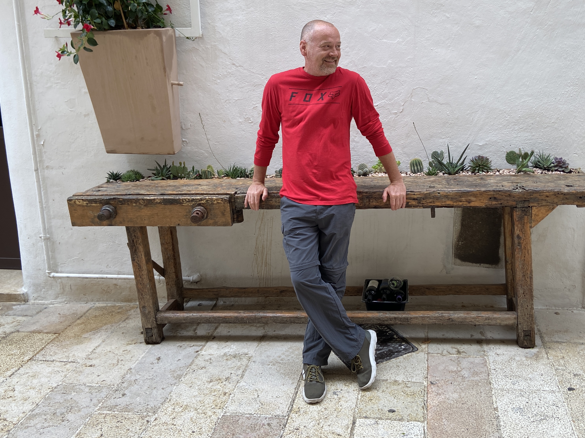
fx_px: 591
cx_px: 333
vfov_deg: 40.5
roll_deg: +0.8
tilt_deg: -14.1
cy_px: 178
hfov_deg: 52.5
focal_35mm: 35
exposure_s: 1/159
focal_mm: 4.25
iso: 32
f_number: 1.8
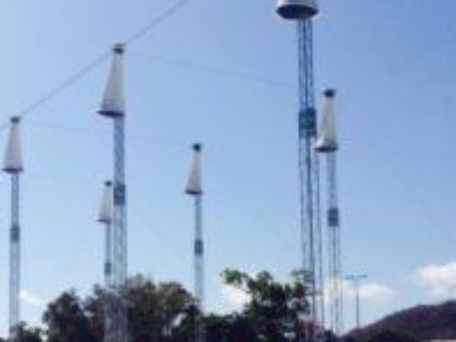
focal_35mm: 67
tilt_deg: +8.8
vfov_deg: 21.8
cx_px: 164
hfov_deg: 28.8
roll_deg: -1.1
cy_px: 240
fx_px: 883
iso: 50
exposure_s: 1/4525
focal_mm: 4.12
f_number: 2.4
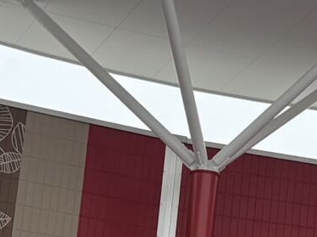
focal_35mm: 179
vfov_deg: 8.3
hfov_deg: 10.6
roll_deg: -2.3
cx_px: 502
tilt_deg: +17.2
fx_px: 1639
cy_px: 168
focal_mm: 5.96
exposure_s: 1/2208
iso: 50
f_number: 1.6
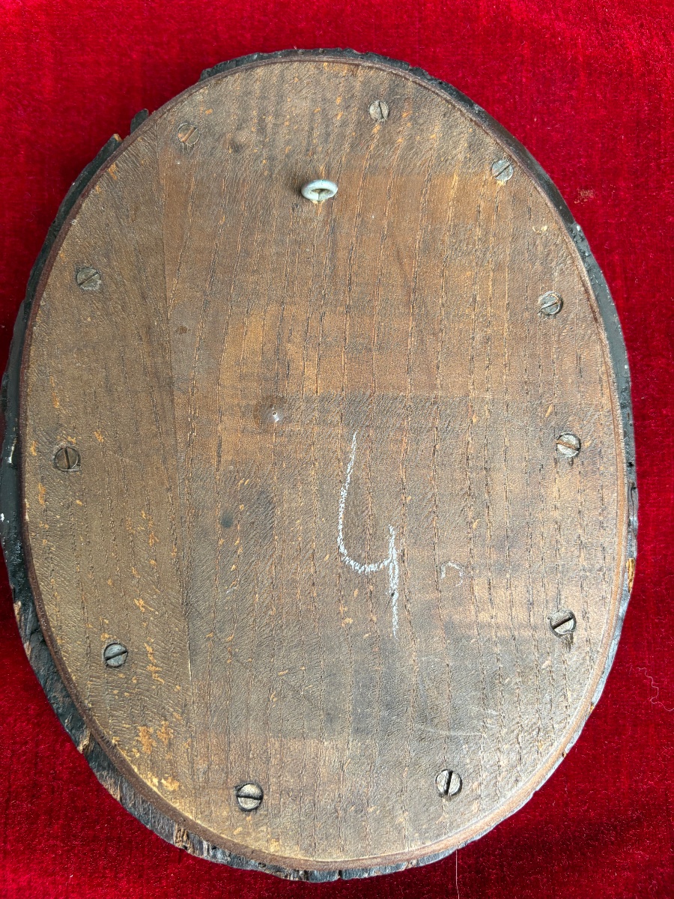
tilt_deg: -81.1
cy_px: 450
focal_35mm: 26
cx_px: 337
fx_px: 675
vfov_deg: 67.3
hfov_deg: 53.1
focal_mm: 5.96
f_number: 1.6
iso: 125
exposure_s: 1/106
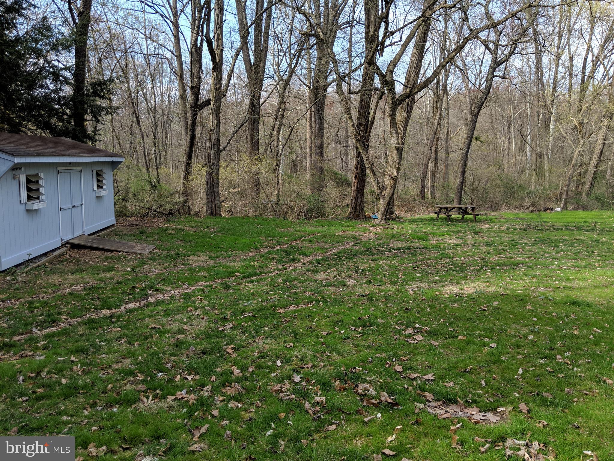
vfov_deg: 51.4
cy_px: 230
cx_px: 307
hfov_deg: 65.3
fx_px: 479
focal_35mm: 27
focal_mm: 4.44
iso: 44
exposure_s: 1/809
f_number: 1.8
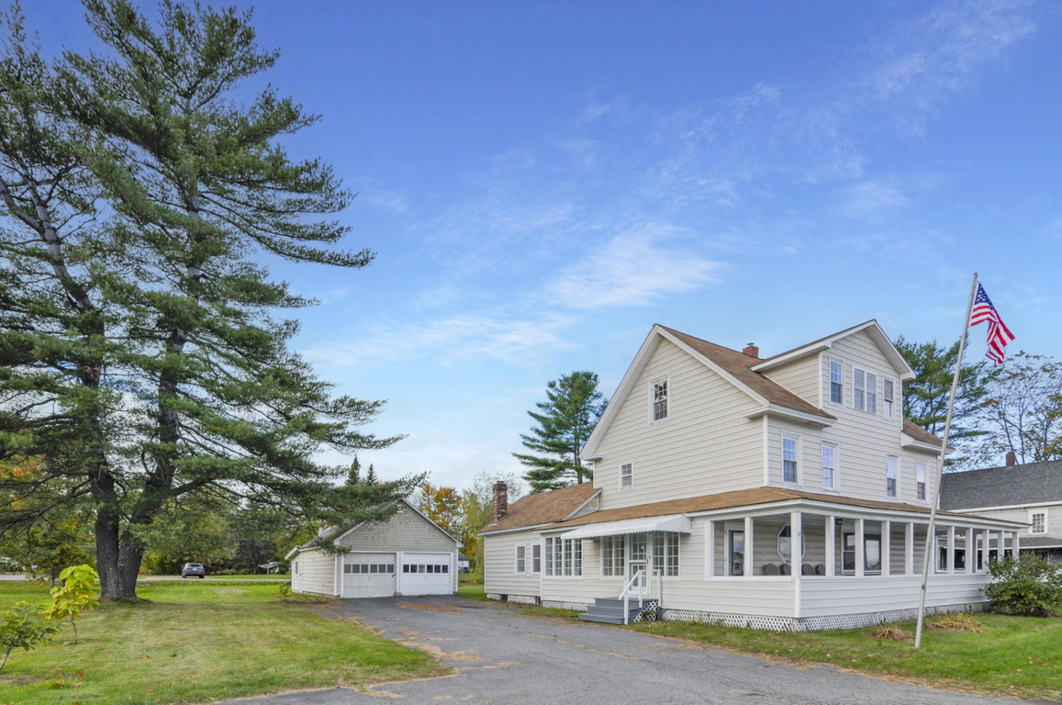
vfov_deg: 71.9
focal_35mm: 16
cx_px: 531
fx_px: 486
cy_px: 352
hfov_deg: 95.1
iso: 200
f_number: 13
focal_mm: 11
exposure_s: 1/200
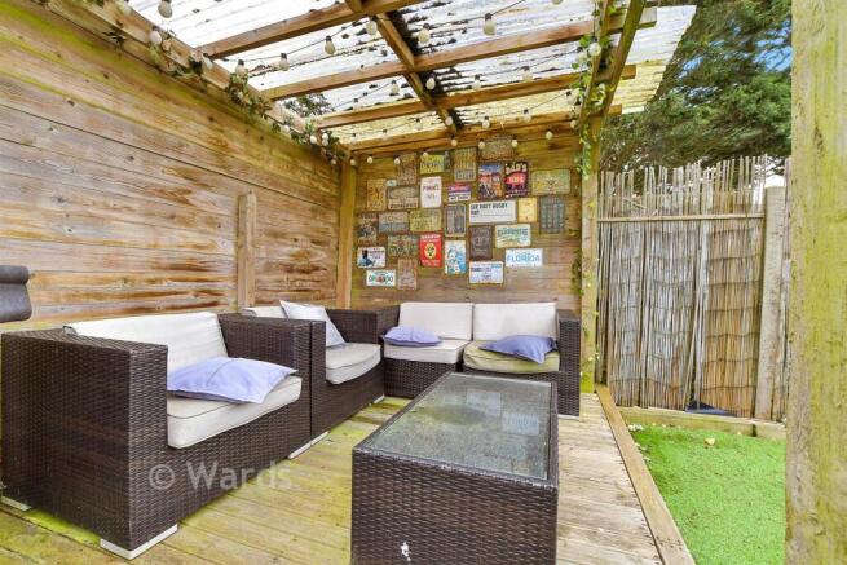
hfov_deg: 71.5
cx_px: 424
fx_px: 588
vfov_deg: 51.3
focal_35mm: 25
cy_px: 282
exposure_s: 1/40
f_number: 8
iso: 160
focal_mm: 17
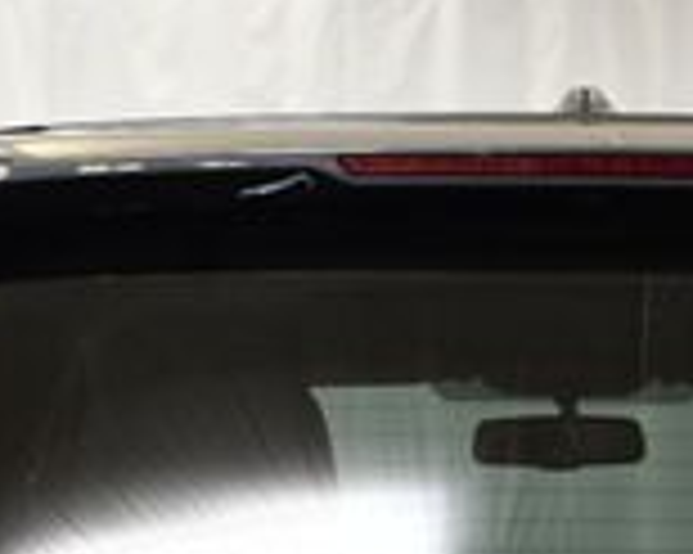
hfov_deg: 9.9
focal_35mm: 195
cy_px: 941
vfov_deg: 7.7
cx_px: 590
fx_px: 3997
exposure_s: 1/125
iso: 800
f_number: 4
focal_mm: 25
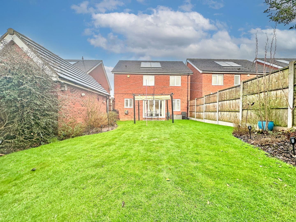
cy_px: 111
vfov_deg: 85.7
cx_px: 148
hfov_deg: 102.1
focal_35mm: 14
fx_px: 120
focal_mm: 2.22
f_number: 2.2
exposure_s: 1/213
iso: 40
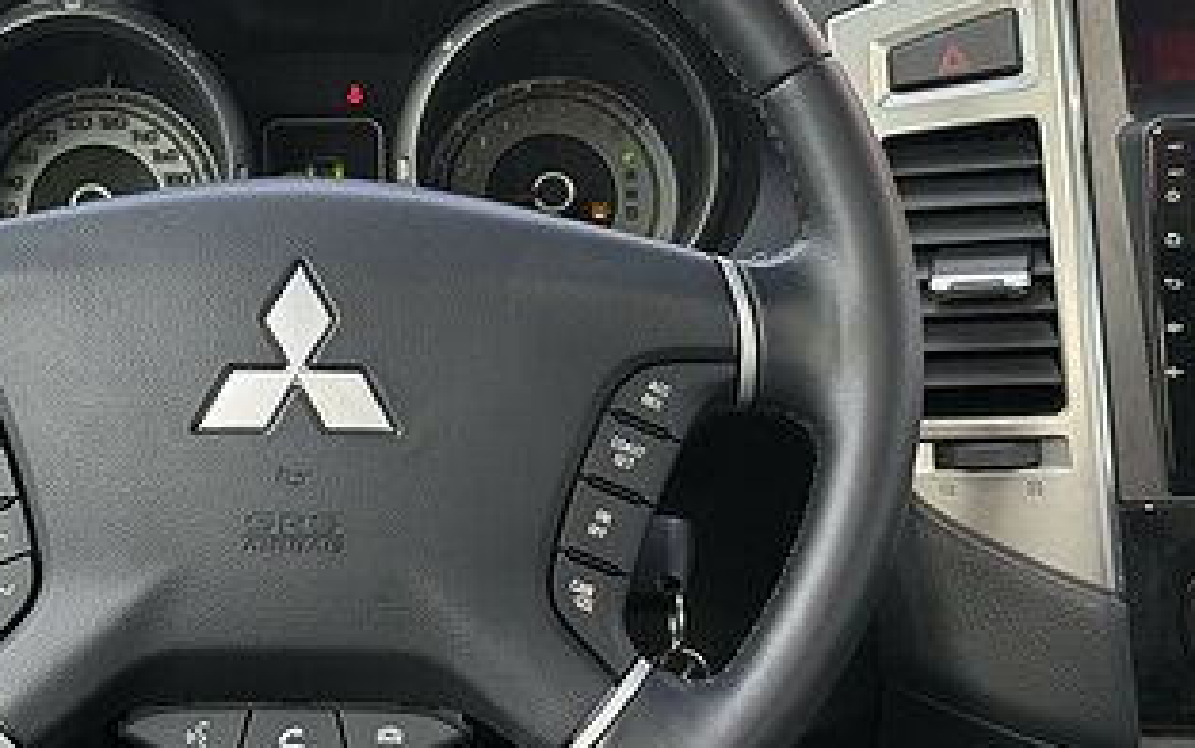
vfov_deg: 14.7
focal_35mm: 89
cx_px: 447
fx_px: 2900
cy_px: 313
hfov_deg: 23.2
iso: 100
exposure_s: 1/418
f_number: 1.78
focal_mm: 6.76
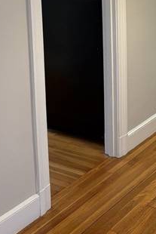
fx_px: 435
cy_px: 29
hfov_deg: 19.5
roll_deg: -0.6
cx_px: 170
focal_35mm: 67
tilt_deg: -10.7
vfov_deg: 29.0
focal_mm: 5.96
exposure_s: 1/60
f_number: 1.6
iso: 125
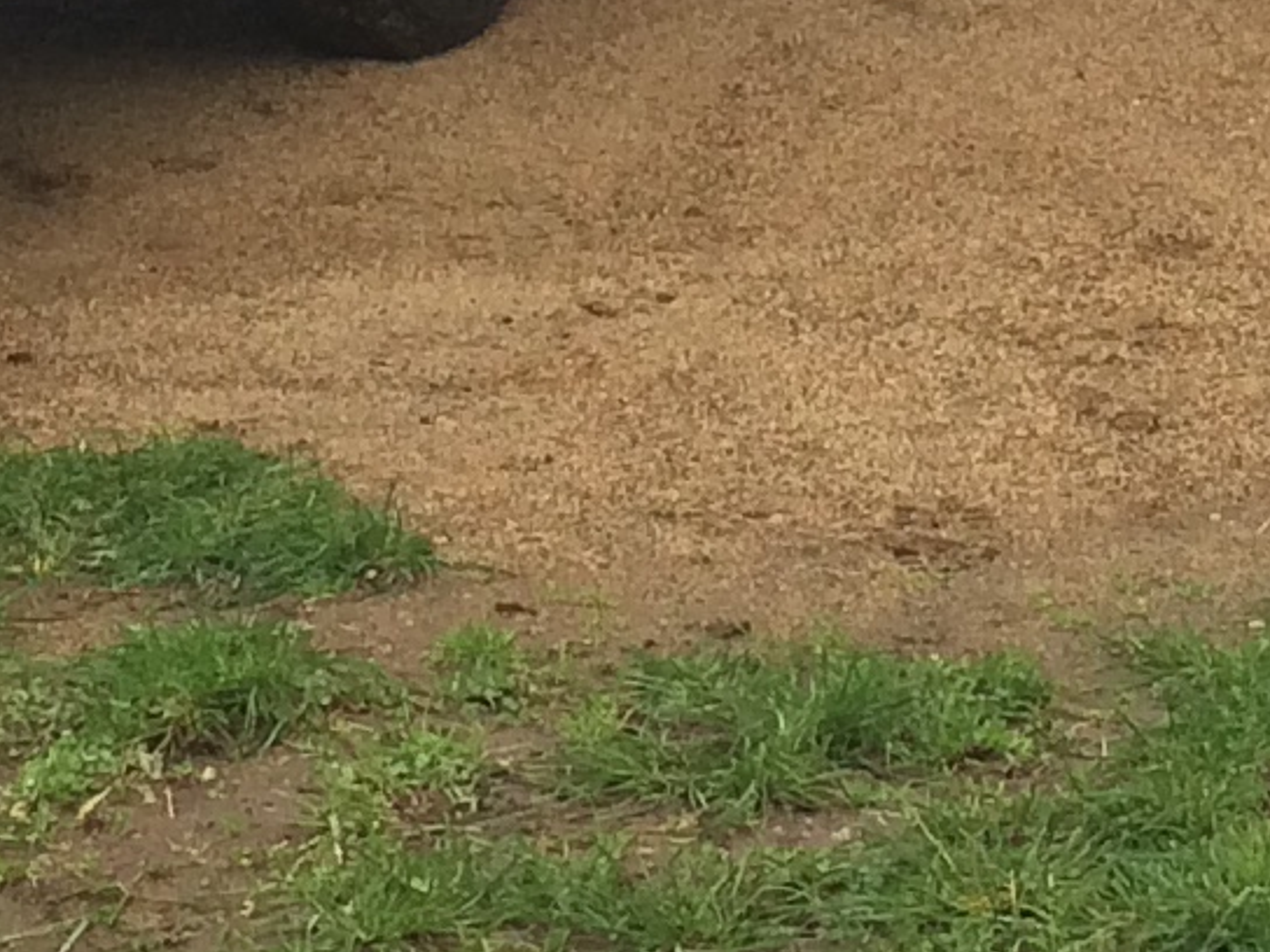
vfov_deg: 8.3
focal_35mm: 174
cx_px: 1065
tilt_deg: -5.3
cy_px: -684
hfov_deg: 11.3
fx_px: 6384
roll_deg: +1.4
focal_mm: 4.15
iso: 32
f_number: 2.2
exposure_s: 1/299
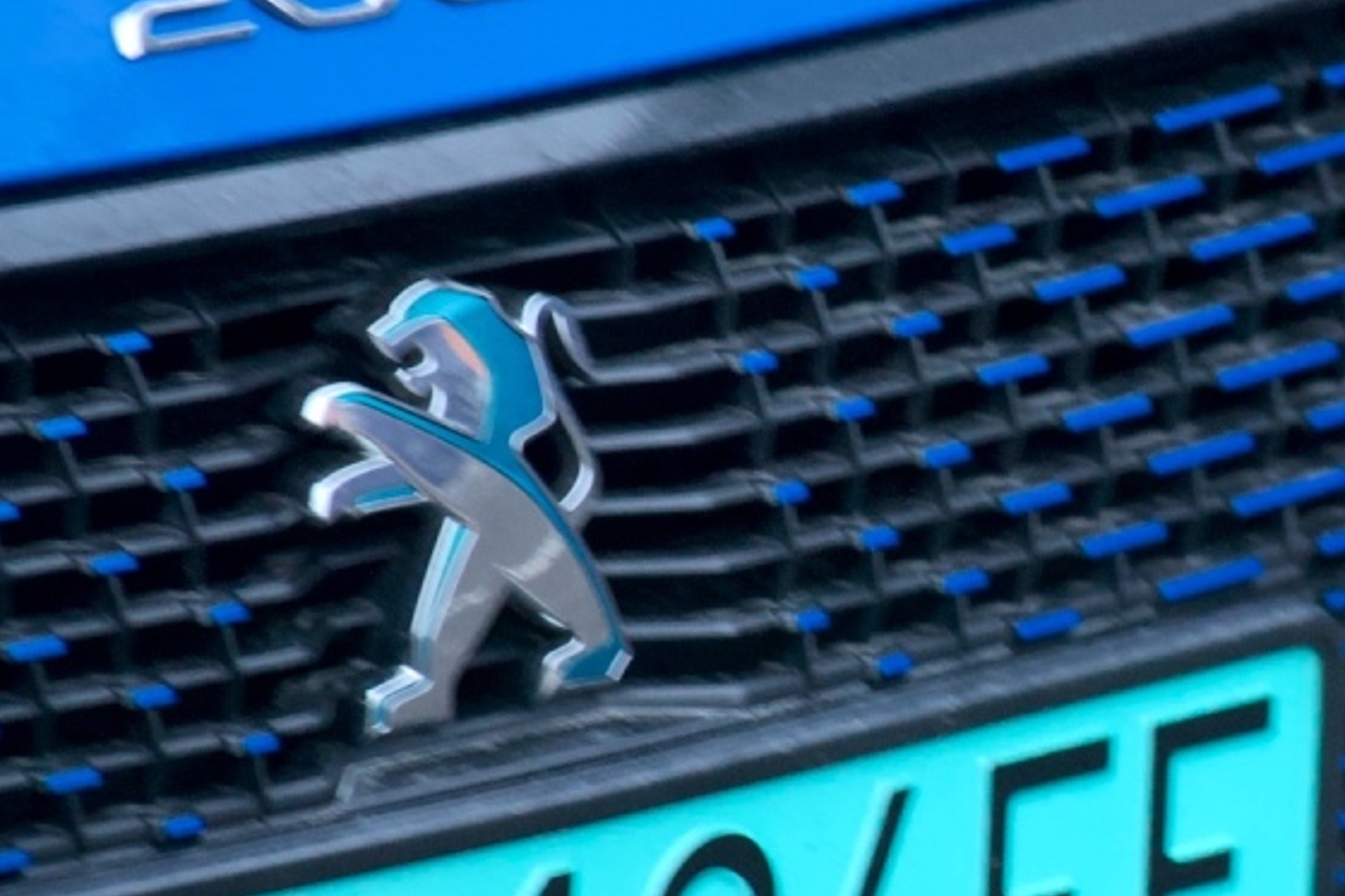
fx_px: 15017
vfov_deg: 3.4
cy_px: 574
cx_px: 1162
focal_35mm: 402
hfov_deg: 5.1
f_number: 4.8
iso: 1250
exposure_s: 1/60
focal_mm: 125
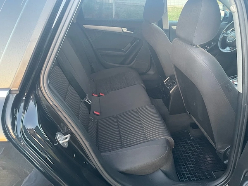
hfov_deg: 69.4
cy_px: 93
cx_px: 124
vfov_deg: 54.9
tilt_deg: -29.4
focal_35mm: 25
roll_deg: -0.8
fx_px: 179
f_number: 1.6
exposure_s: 1/60
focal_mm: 5.1
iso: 400
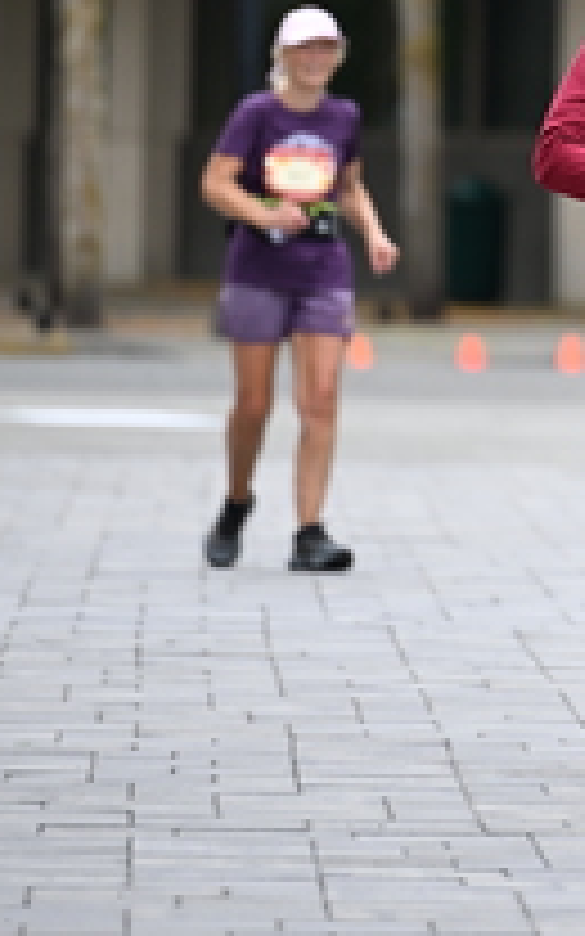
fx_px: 13749
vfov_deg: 3.9
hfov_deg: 2.4
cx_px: 812
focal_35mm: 539
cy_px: 76
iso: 400
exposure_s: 1/1250
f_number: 2.8
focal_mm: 200
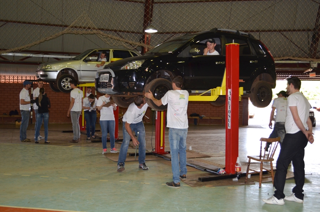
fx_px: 346
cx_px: 160
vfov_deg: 34.1
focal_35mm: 39
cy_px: 106
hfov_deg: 49.6
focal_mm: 26
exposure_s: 1/60
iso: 450
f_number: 4.2
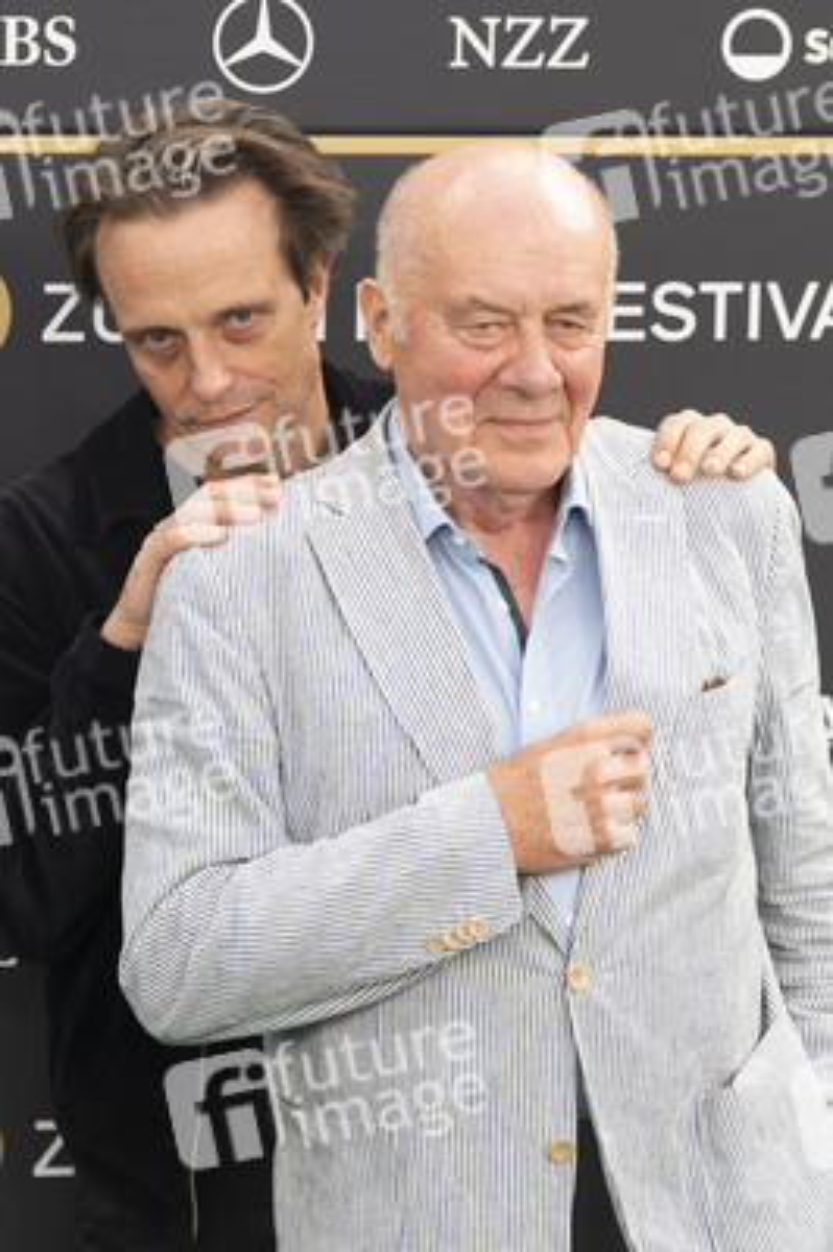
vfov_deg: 19.5
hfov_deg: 13.0
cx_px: 416
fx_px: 3650
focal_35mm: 105
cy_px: 626
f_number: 4.5
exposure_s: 1/200
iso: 400
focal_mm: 105
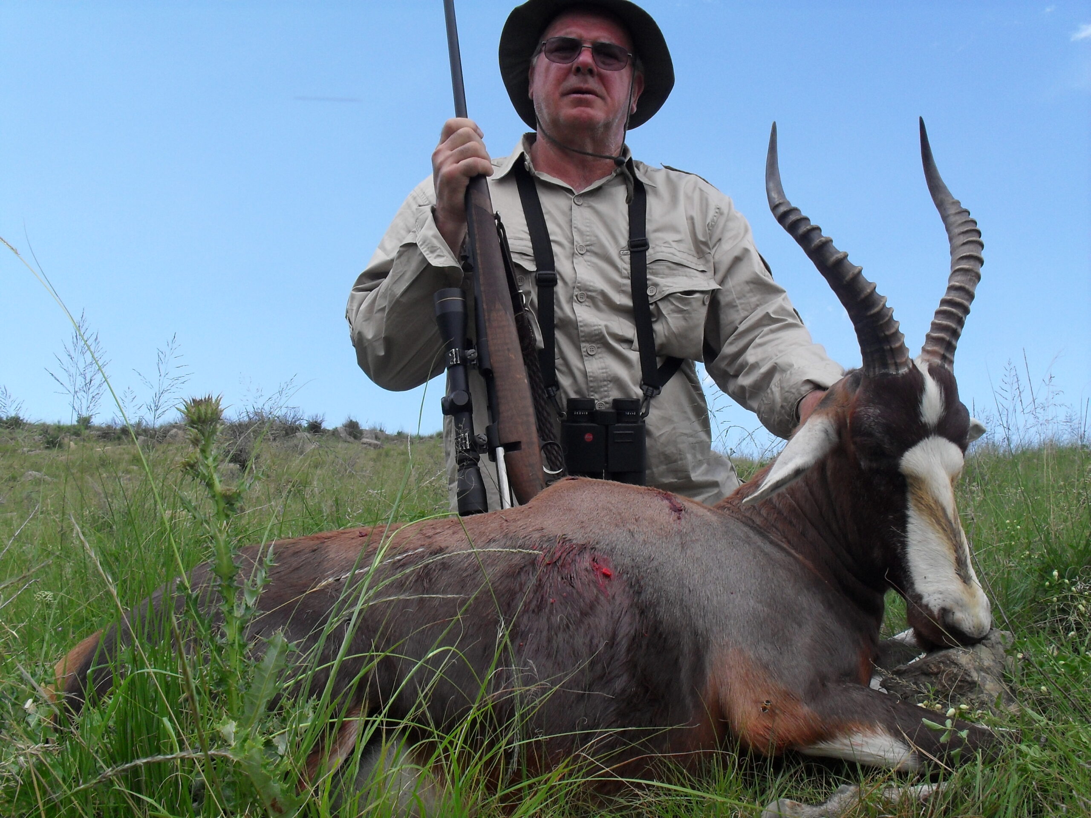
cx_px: 546
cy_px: 409
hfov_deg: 49.0
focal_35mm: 38
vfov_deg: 37.7
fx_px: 1198
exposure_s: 1/125
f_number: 8.3
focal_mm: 6.3
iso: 80
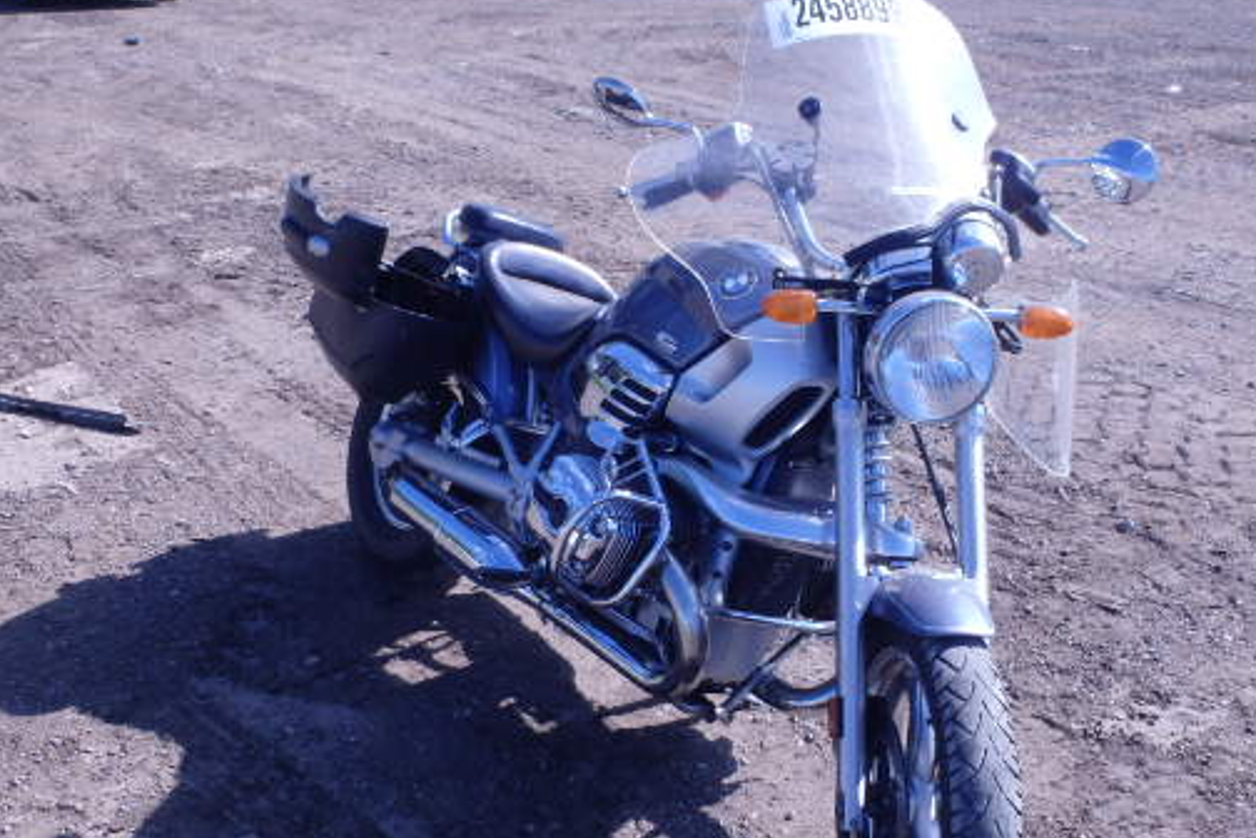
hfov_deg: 51.6
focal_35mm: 37
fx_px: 1291
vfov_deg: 35.8
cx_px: 753
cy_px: 521
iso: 125
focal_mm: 5
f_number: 3.9
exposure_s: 1/500
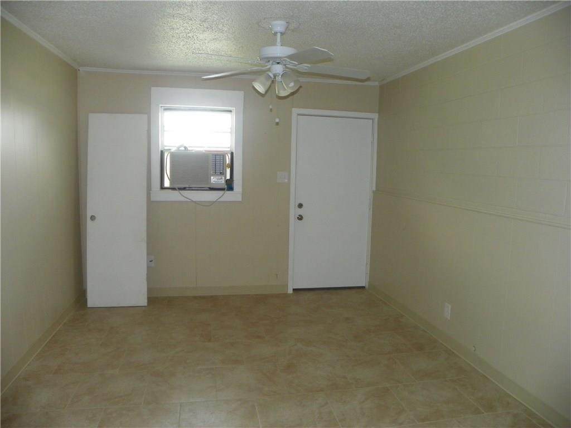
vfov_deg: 53.1
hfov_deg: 67.3
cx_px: 286
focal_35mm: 26
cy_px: 214
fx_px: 429
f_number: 2.8
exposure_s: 1/30
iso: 200
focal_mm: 4.6
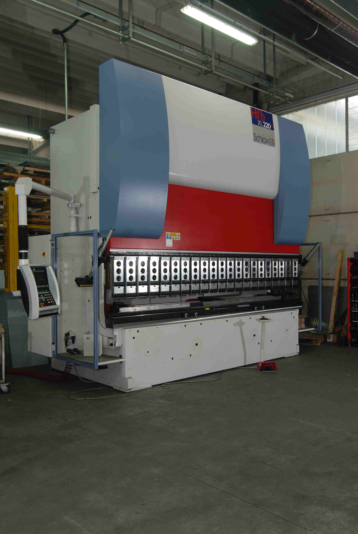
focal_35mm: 33
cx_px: 179
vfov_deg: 57.2
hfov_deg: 40.1
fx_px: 491
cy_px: 267
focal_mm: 22
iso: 100
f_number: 8
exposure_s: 1/1.3
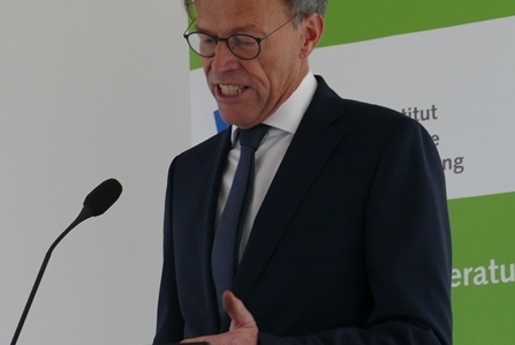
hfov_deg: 18.1
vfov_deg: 12.1
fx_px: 1618
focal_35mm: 113
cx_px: 224
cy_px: 107
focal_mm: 28.89
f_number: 3.7
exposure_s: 1/80
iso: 640
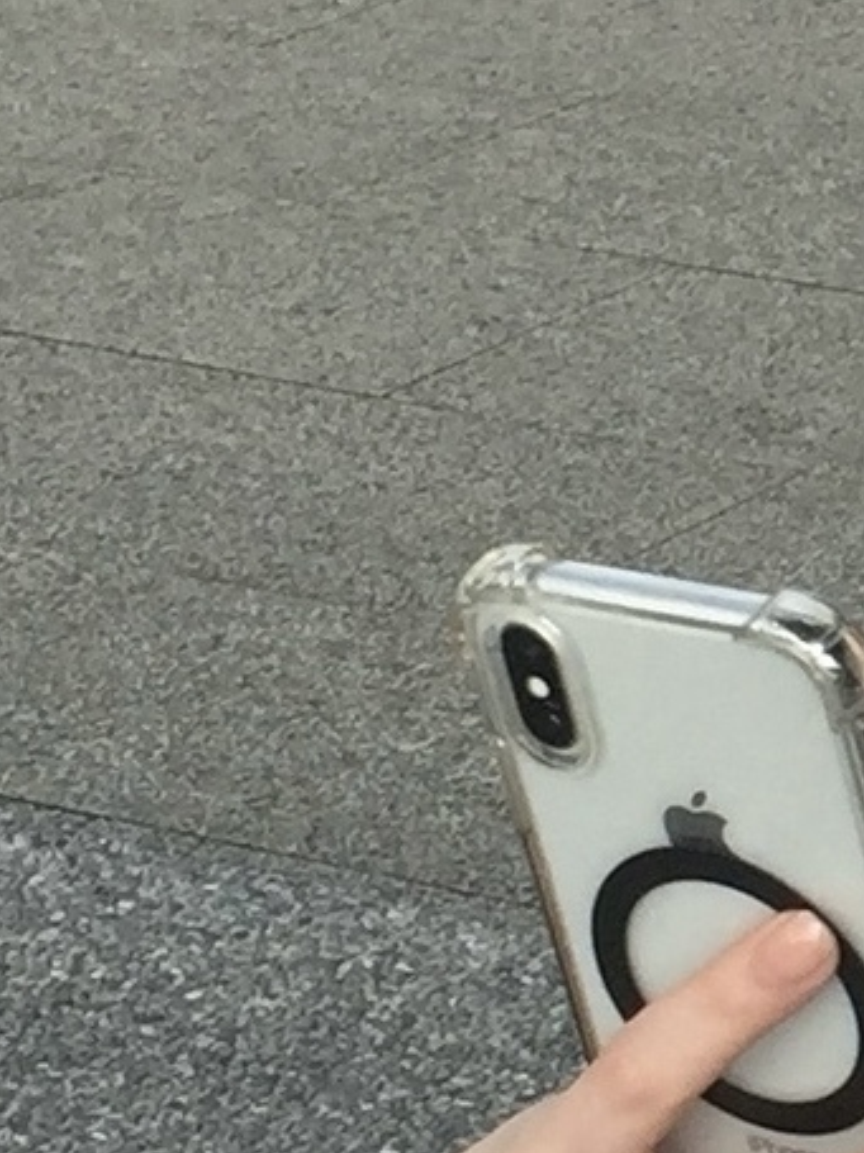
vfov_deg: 12.9
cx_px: 1822
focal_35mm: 153
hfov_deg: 9.0
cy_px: 236
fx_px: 5094
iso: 32
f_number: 2.2
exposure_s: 1/1522
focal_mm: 4.15
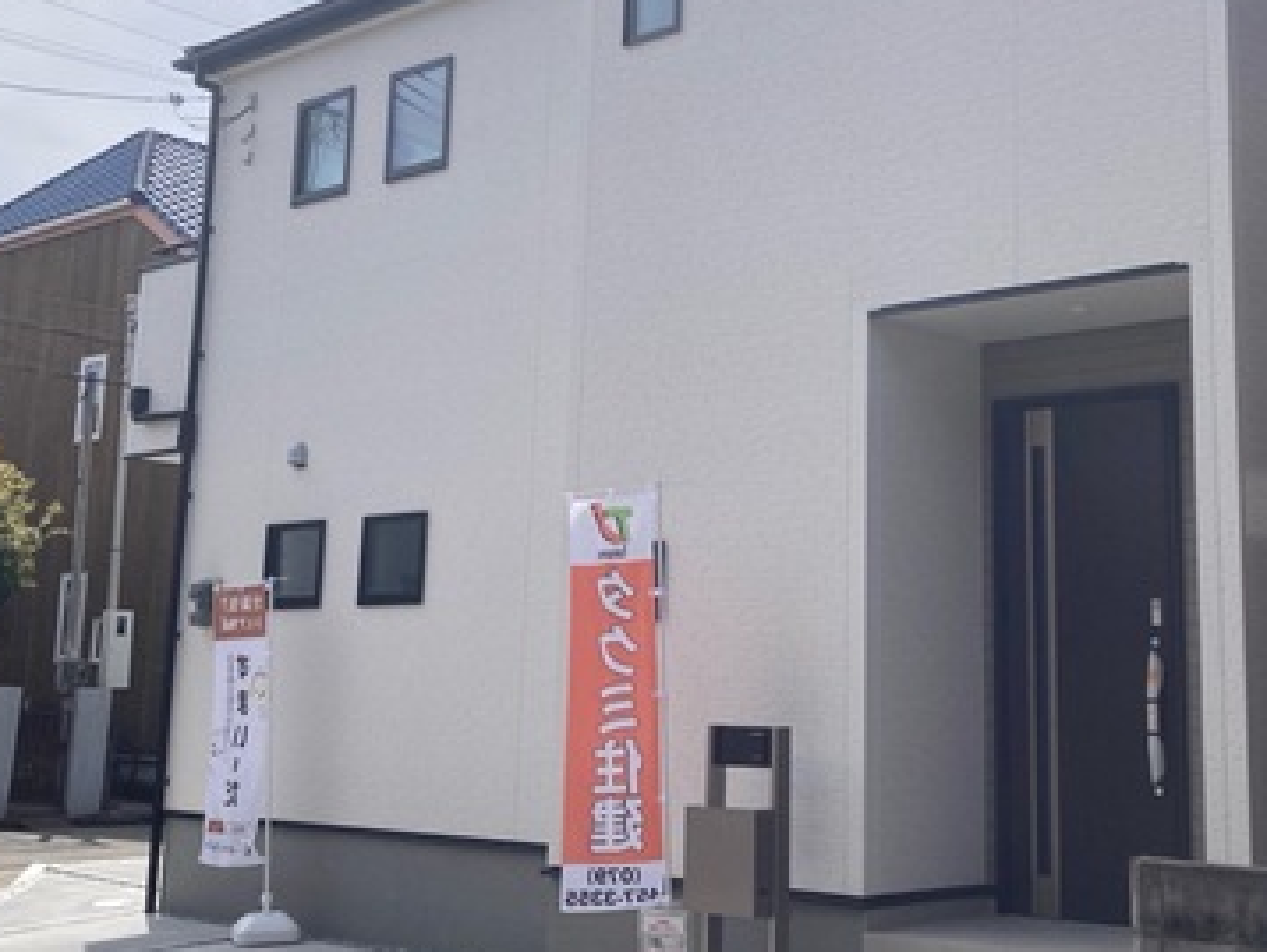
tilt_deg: +10.8
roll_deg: -2.5
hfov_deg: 37.9
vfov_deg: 29.0
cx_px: 796
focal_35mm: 50
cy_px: 347
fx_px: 1831
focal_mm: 3.99
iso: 20
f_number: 1.8
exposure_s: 1/2703
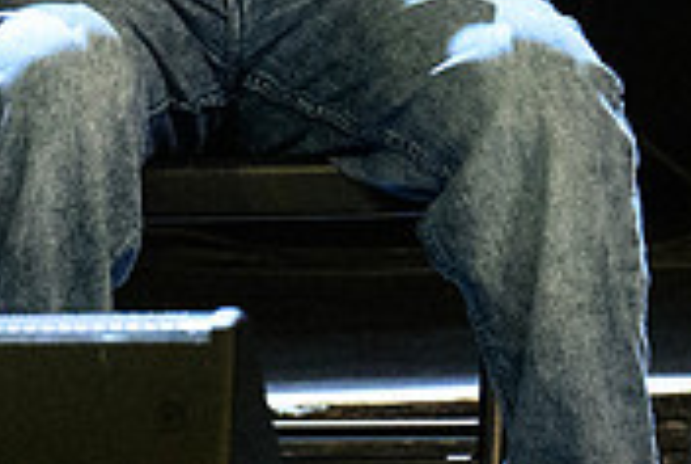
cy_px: -289
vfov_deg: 1.4
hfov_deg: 2.1
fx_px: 18996
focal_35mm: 988
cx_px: 255
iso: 12800
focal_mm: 200
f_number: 4
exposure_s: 1/400
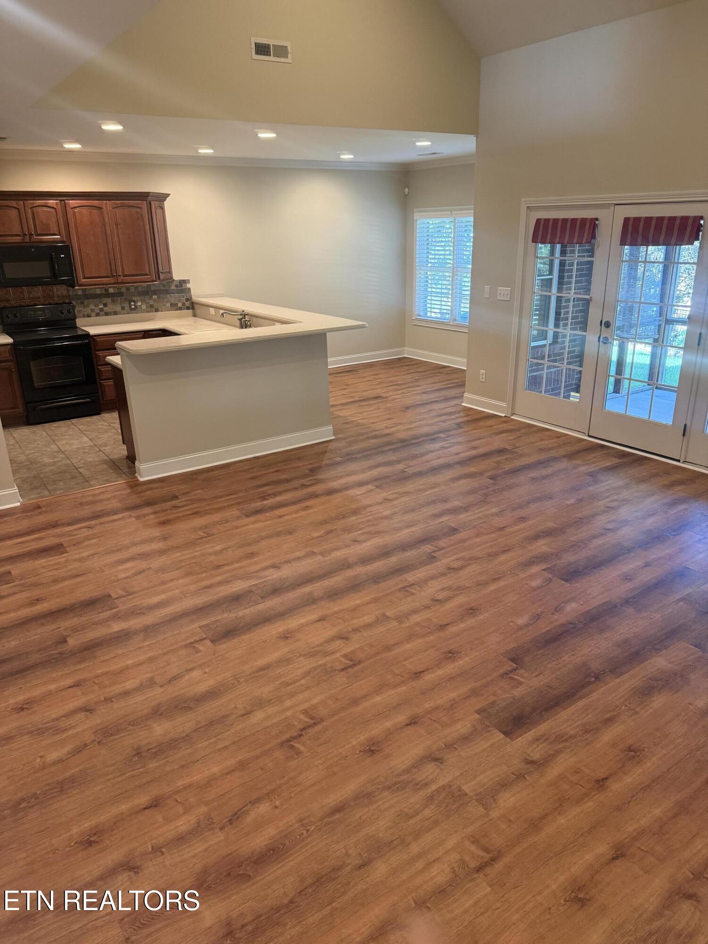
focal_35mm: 24
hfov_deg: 56.8
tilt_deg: -20.5
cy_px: 472
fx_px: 654
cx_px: 354
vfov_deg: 71.6
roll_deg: +1.0
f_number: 1.78
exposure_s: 1/60
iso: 250
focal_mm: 6.76
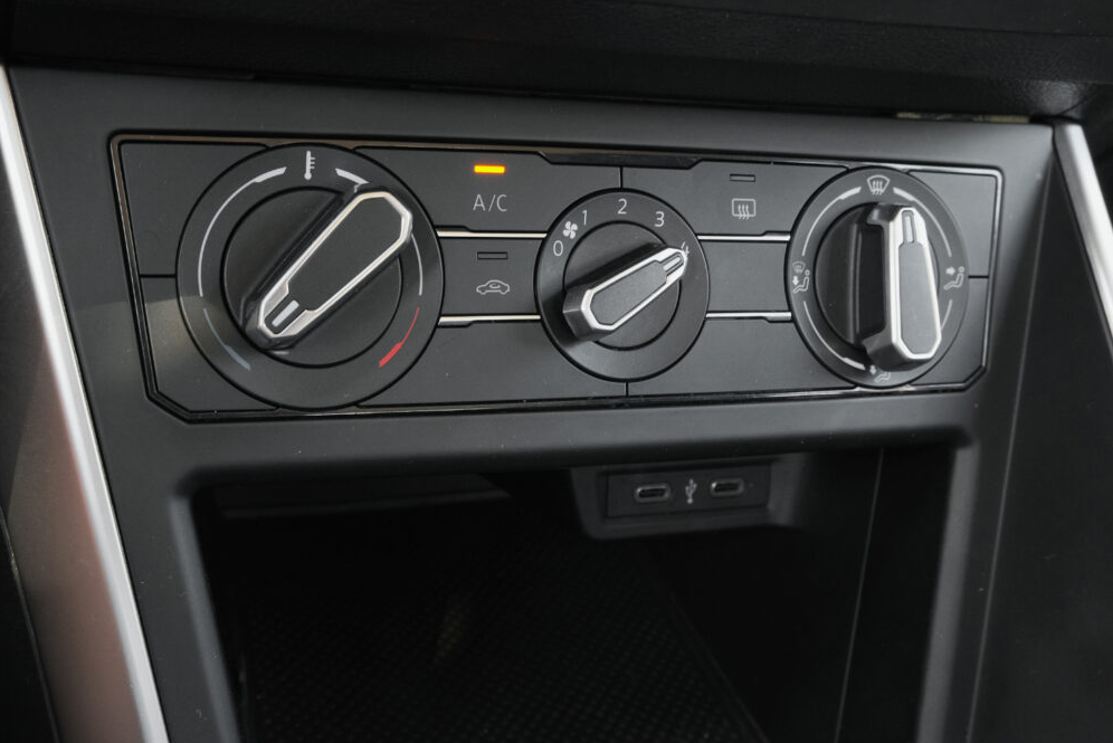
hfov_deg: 51.9
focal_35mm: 37
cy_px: 379
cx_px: 551
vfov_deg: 36.0
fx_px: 1144
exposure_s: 1/20
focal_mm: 24.2
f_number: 9
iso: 2000
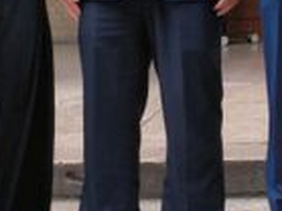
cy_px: -101
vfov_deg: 10.4
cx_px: 410
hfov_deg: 13.6
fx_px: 1123
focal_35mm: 138
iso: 50
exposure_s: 1/164
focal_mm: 5.75
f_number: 4
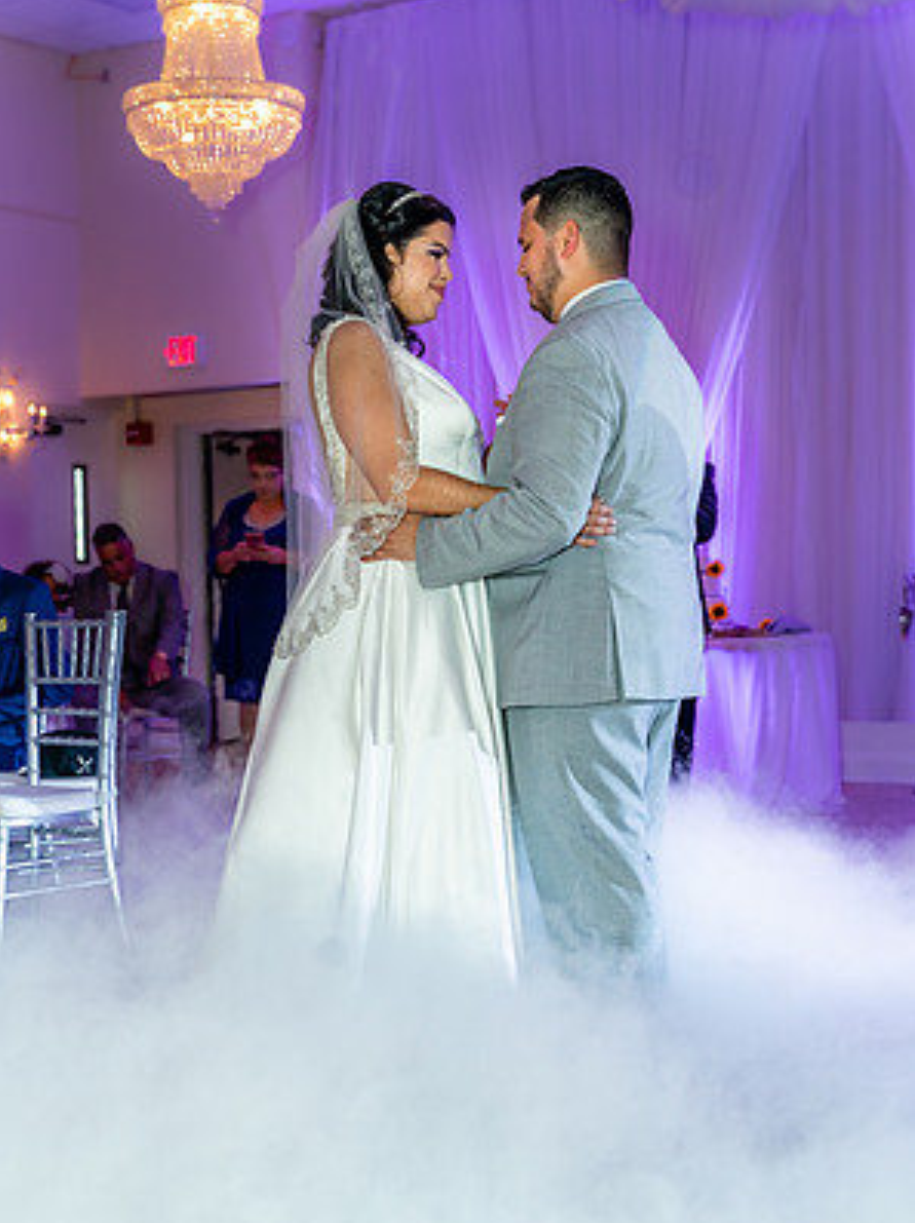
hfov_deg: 24.4
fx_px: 2118
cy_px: 632
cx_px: 459
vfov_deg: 32.2
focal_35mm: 60
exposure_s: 1/125
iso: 800
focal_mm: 55
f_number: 4
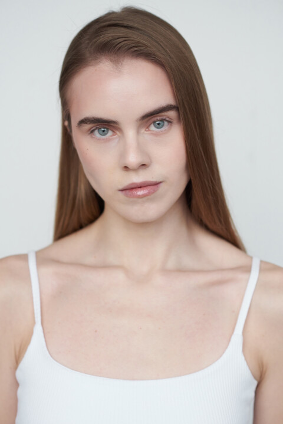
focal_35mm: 85
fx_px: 1001
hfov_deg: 16.1
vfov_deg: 23.9
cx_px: 142
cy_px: 212
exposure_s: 1/125
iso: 160
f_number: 3.5
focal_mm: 85
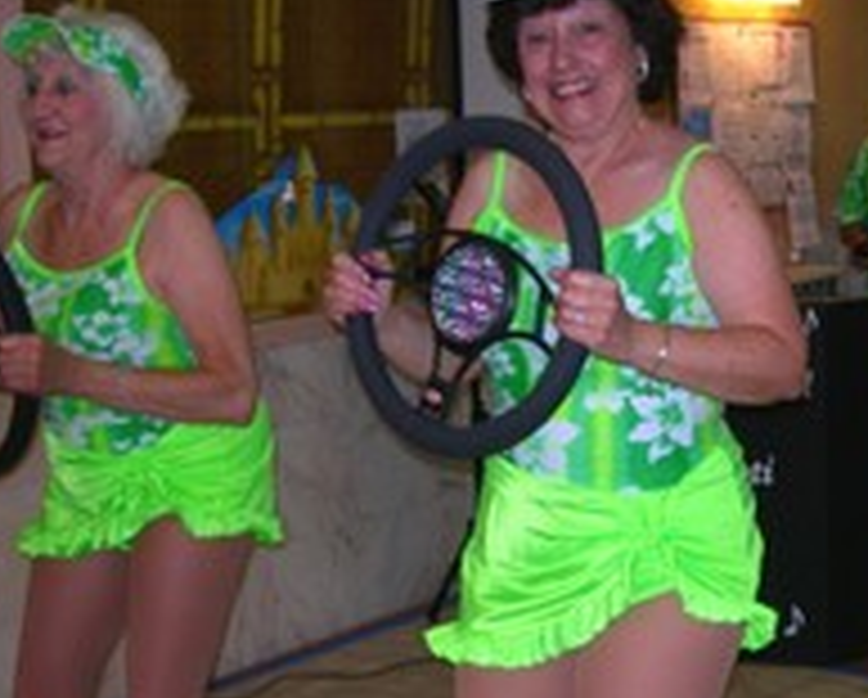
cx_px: 724
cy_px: 410
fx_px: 1750
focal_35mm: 68
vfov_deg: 22.5
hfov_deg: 27.2
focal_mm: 7.8
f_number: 2.8
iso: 50
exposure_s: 1/60.1
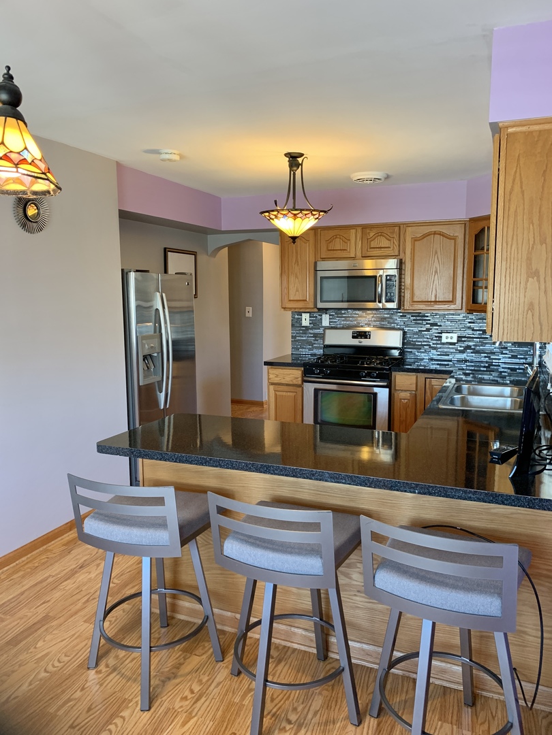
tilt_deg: -6.8
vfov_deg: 67.3
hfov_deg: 53.1
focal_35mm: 26
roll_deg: +0.1
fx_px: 553
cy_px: 368
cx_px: 276
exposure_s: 1/60
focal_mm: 4.25
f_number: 1.8
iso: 125
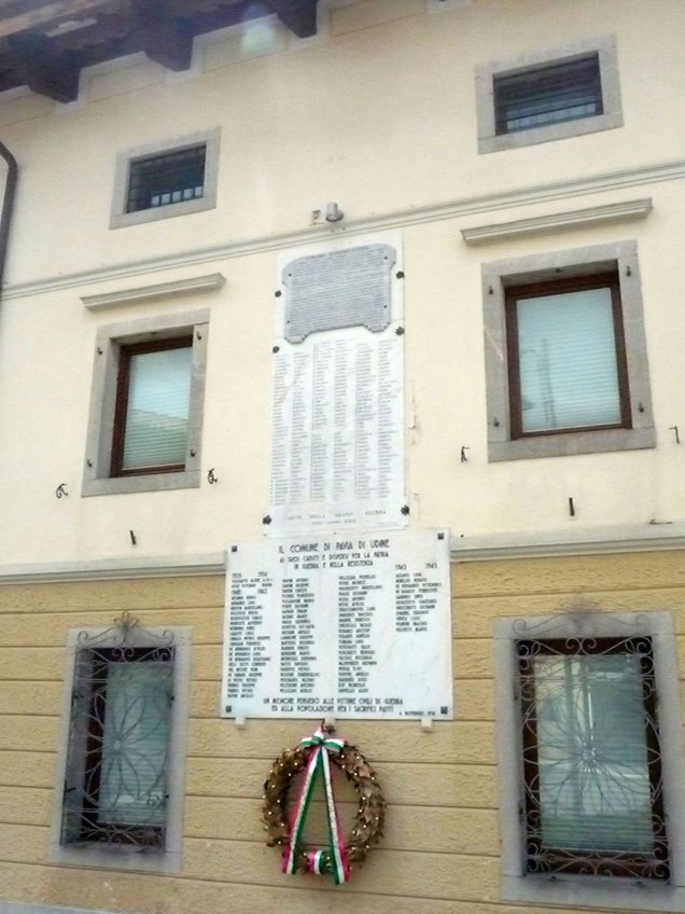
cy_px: 457
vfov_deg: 54.0
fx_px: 897
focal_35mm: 34
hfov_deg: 41.8
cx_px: 342
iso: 1600
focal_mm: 5.6
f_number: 9
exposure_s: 1/2000
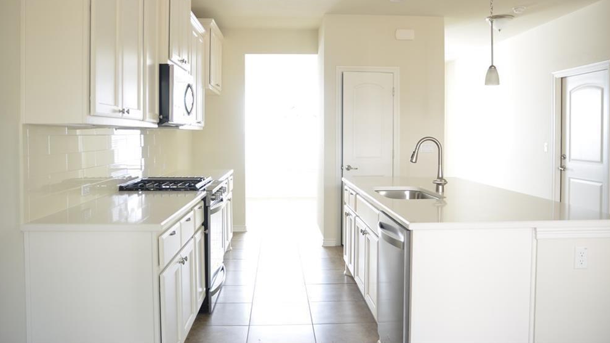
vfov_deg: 41.9
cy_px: 136
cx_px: 302
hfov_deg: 68.8
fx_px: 445
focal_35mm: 28
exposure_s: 1/5
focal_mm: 17
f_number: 2.8
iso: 100
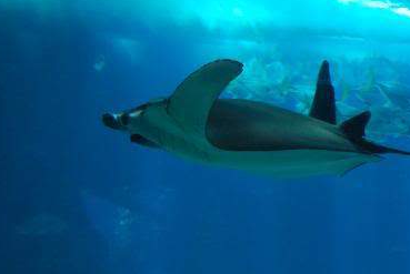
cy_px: 141
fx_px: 889
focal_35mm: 78
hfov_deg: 25.9
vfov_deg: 17.5
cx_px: 184
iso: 1600
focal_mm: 30
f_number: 4.2
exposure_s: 1/60
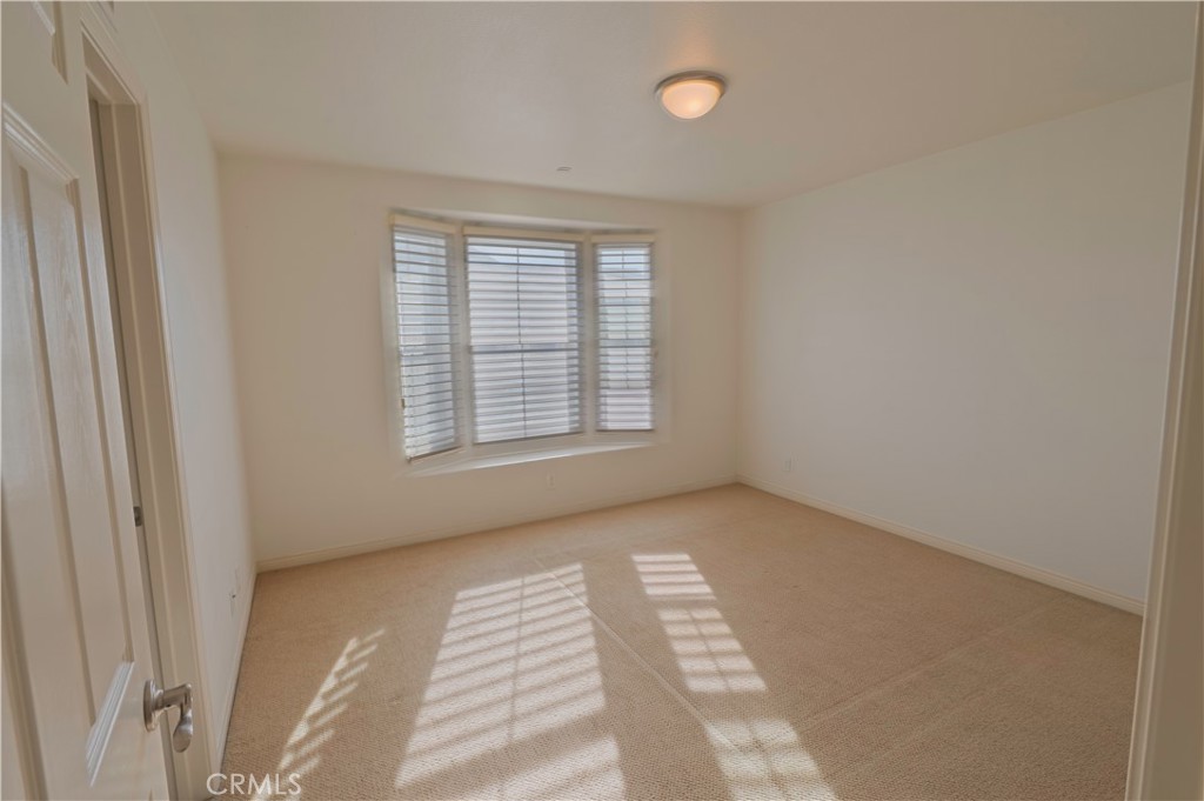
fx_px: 568
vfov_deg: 70.3
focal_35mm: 17
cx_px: 602
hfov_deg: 93.3
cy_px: 400
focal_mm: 17
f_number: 8
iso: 400
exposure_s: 1/100
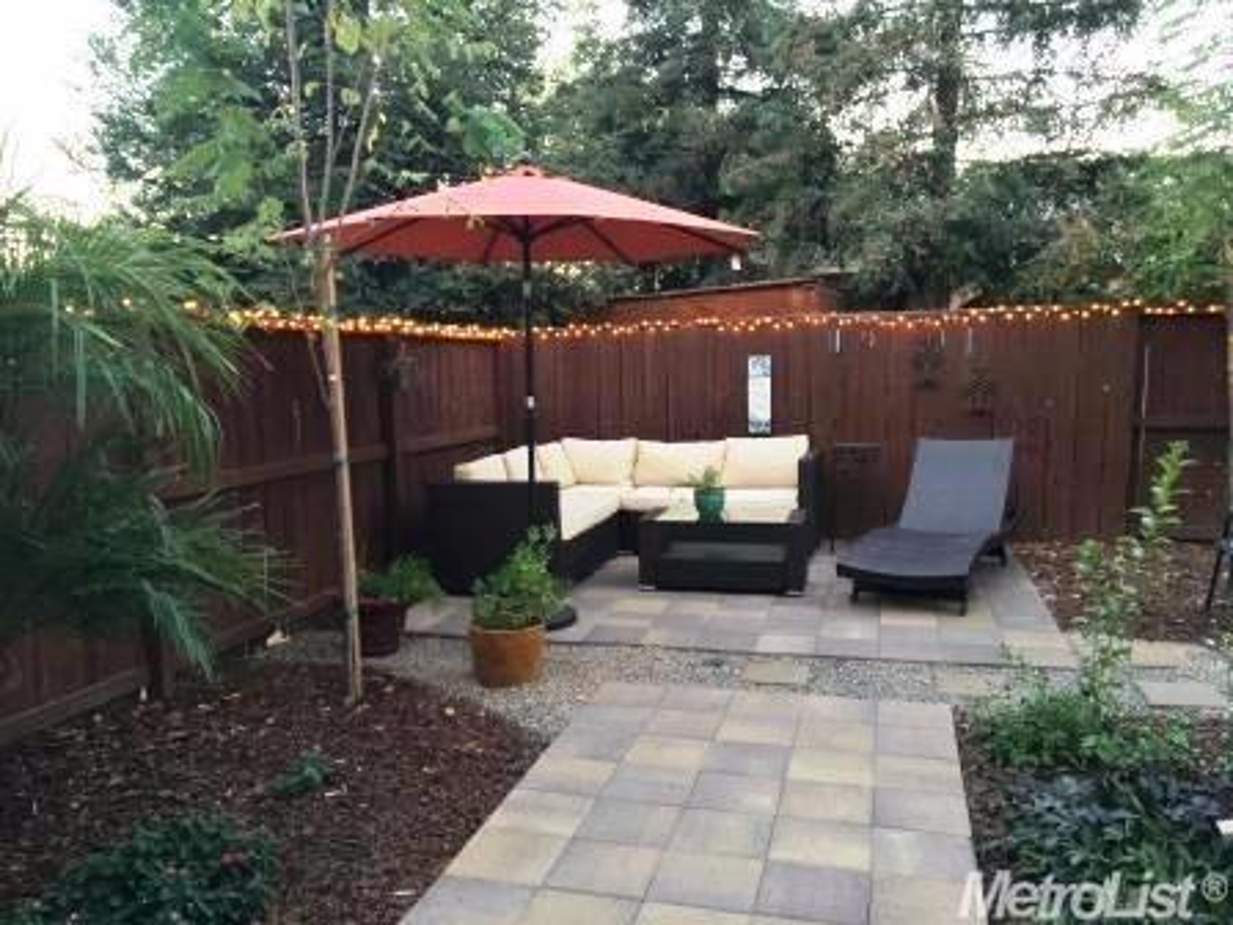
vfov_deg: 48.2
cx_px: 616
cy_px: 462
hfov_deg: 61.7
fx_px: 1033
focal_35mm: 29
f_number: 2.2
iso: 200
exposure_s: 1/20
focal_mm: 4.15
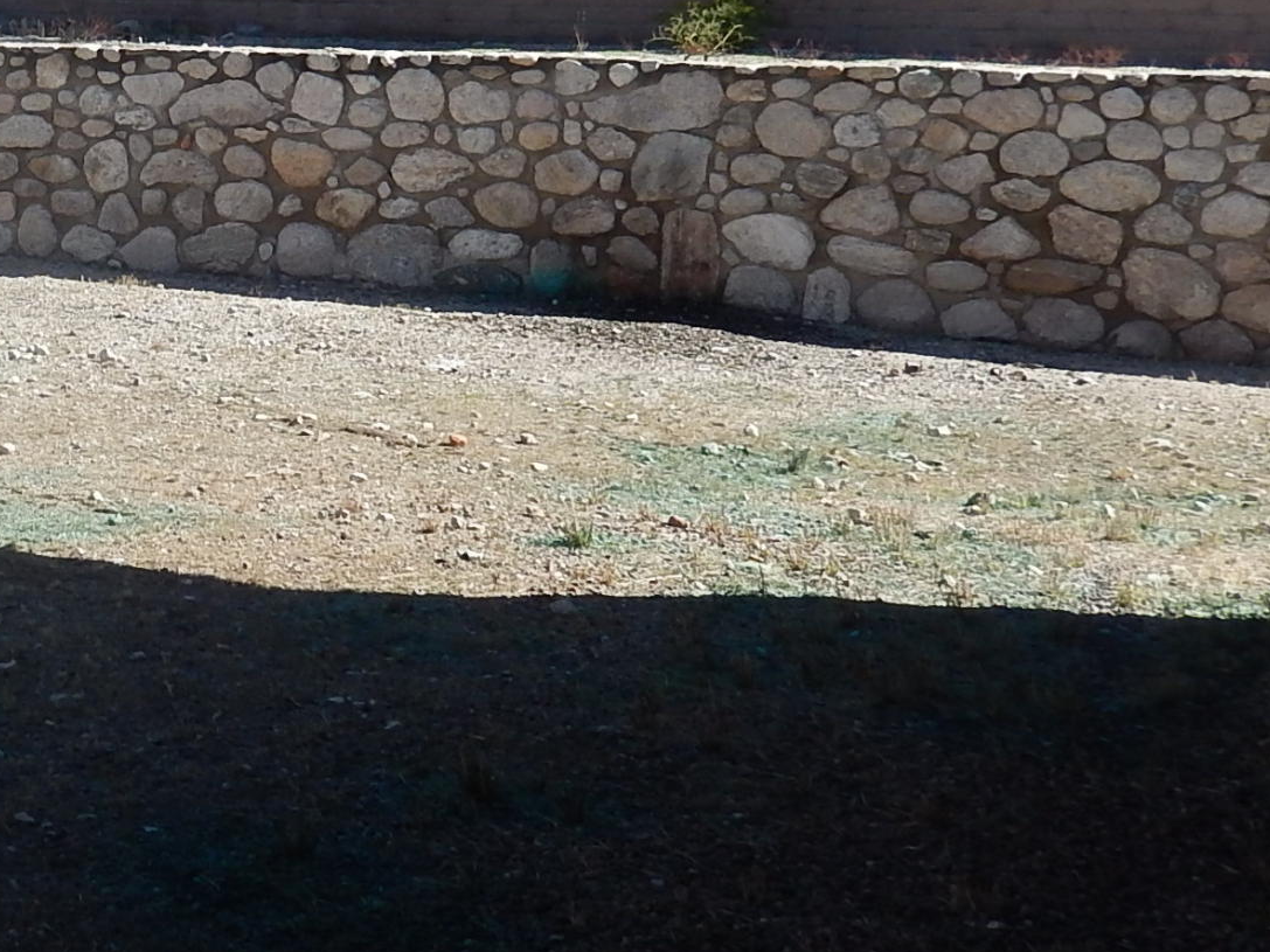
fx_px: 2531
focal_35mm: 69
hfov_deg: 25.6
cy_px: 236
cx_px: -207
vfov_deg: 21.1
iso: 125
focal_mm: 4.5
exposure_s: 1/1000
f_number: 3.4
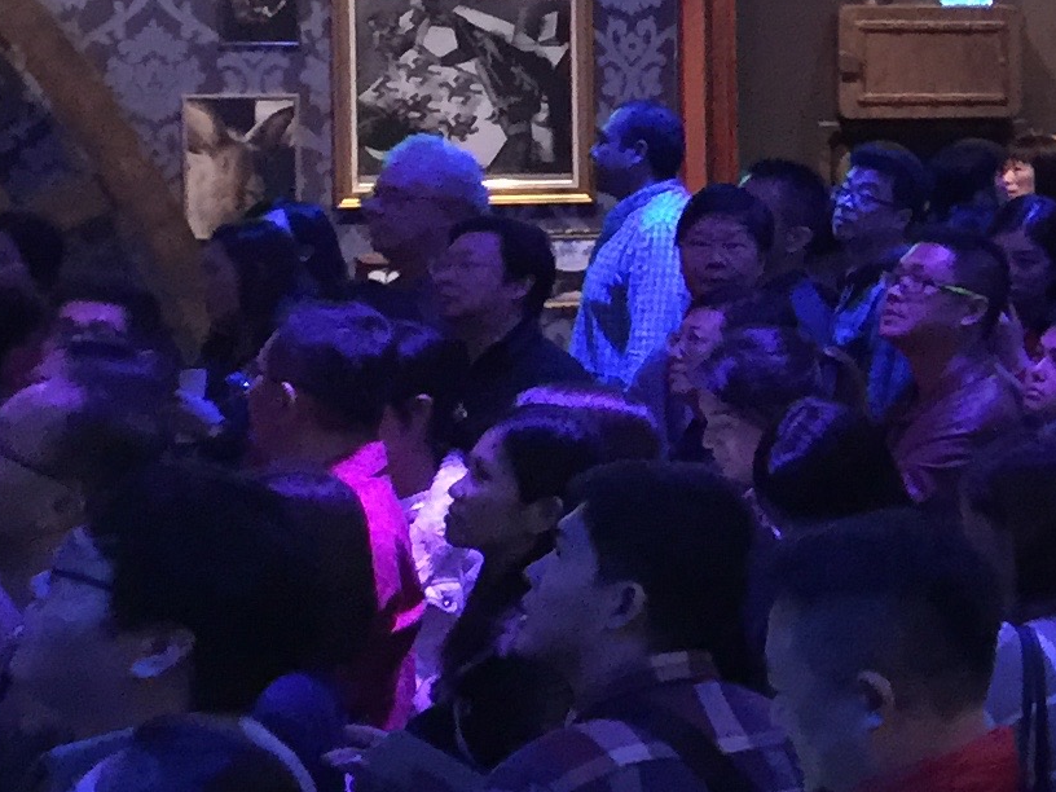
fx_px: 3539
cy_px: 160
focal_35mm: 116
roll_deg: -1.0
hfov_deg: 14.6
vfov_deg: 12.7
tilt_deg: -4.4
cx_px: 1976
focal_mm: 4.15
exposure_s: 1/4
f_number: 2.2
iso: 160
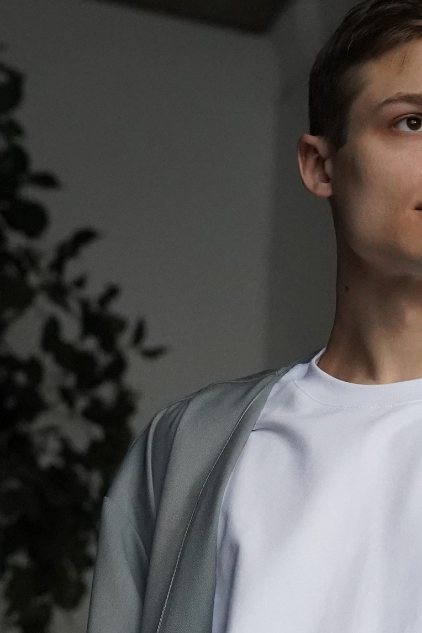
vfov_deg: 15.2
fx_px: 2356
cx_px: 362
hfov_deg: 10.2
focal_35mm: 134
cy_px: 481
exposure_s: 1/1250
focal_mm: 40
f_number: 2.8
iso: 6400
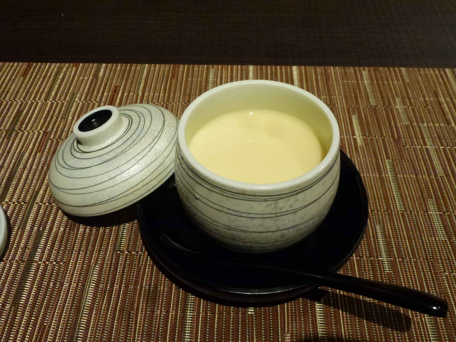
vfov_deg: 39.7
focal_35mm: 36
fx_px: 474
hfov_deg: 51.4
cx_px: 228
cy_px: 171
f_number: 3.7
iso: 400
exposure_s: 1/60
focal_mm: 6.4
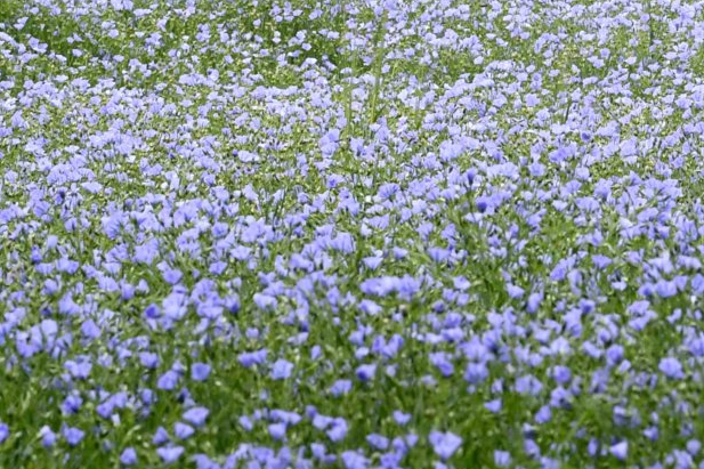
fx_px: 8367
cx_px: 950
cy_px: -269
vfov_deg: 3.2
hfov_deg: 4.8
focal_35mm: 428
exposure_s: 1/400
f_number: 10
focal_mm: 86
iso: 1000
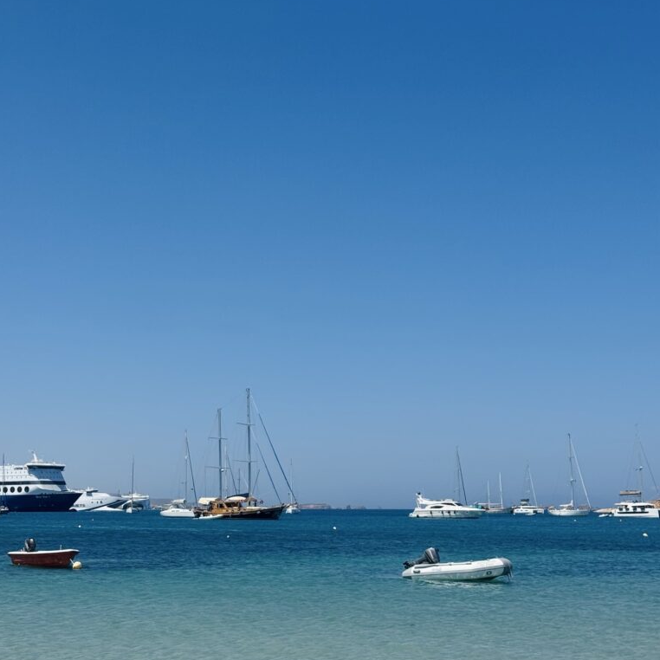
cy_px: 389
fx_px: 1230
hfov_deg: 30.0
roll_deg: +0.6
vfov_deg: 30.0
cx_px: 329
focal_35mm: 57
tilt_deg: +5.1
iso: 64
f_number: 1.78
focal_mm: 6.76
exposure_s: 1/7937
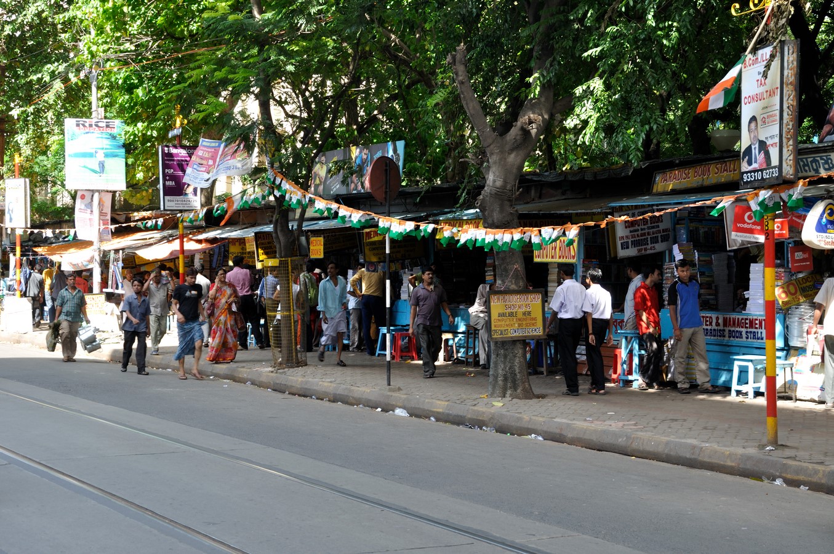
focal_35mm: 60
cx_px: 417
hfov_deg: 33.4
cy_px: 277
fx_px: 1388
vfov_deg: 22.6
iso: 200
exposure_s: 1/60
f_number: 8
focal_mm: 40
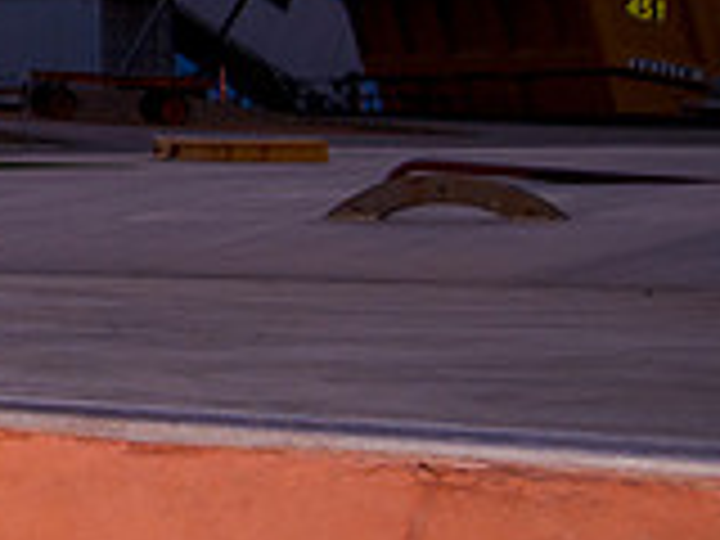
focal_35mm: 176
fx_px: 3661
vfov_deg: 8.3
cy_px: -123
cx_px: -638
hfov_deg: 10.5
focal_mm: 38
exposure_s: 1/400
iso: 1000
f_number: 4
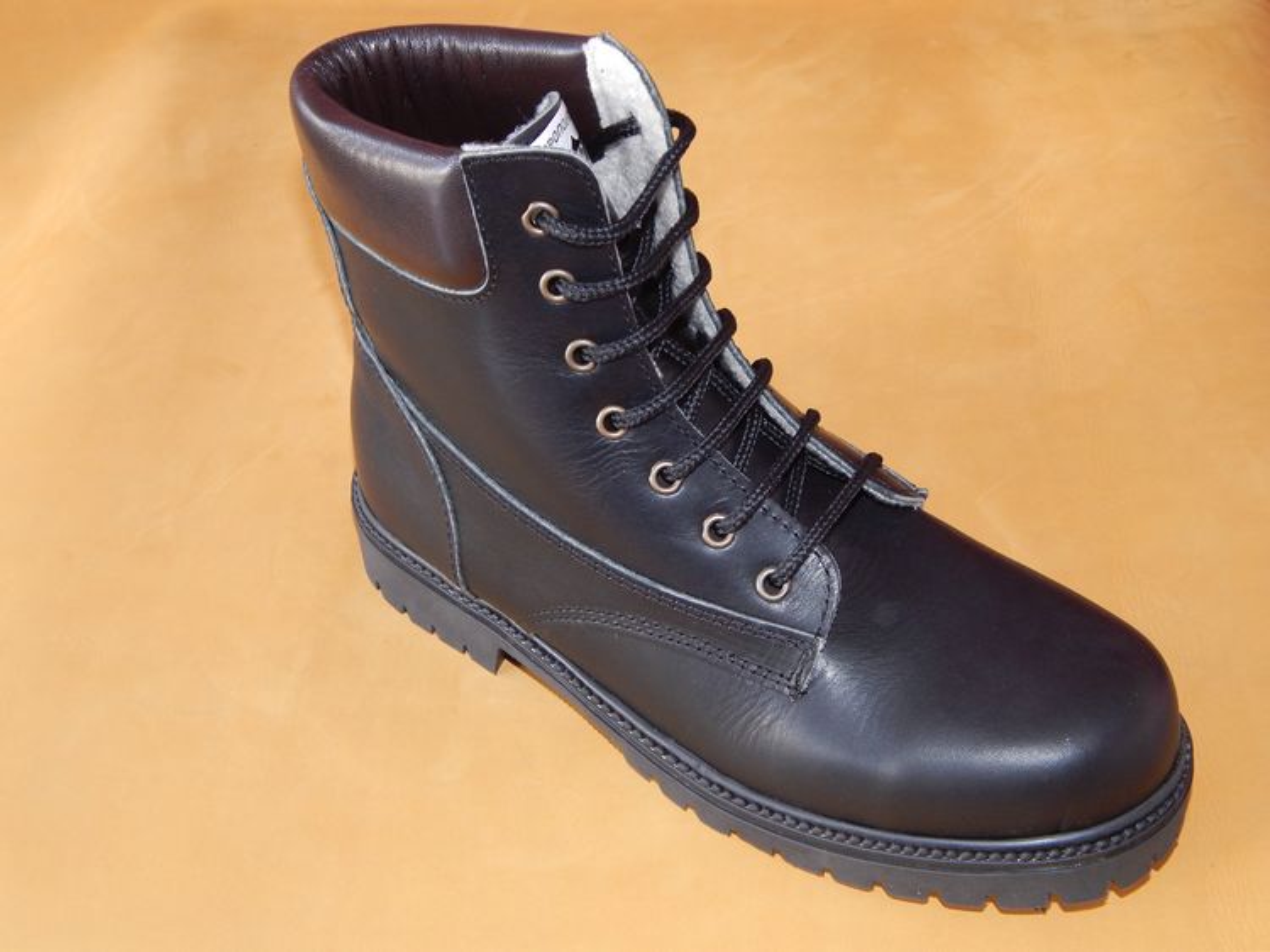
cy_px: 476
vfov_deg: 29.7
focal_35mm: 49
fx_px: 1797
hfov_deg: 38.9
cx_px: 635
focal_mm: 8.6
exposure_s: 1/30
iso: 200
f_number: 3.7
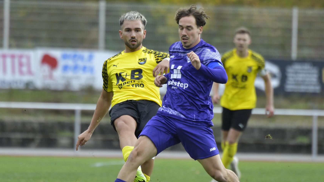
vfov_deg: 2.6
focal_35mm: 476
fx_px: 4090
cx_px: 152
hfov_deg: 4.5
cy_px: 101
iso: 800
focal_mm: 400
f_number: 5.6
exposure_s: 1/1600
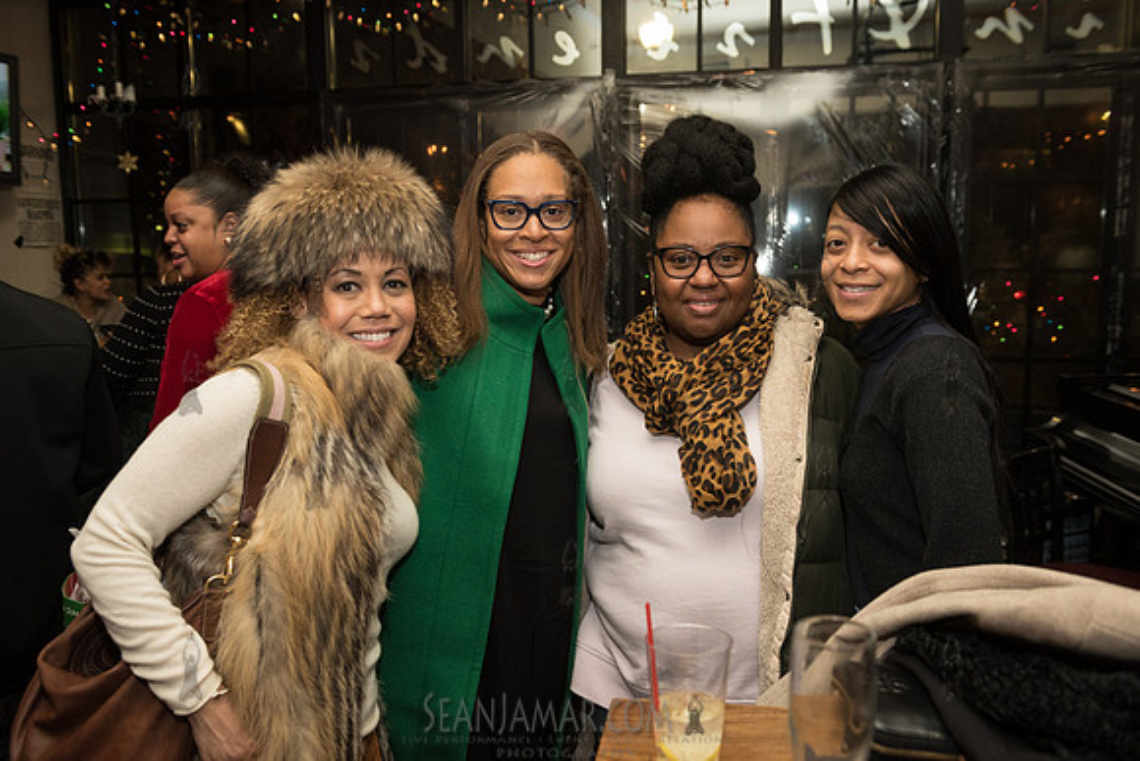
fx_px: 1014
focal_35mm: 32
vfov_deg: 41.1
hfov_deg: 58.7
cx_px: 570
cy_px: 380
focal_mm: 32
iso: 2000
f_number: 5
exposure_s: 1/250
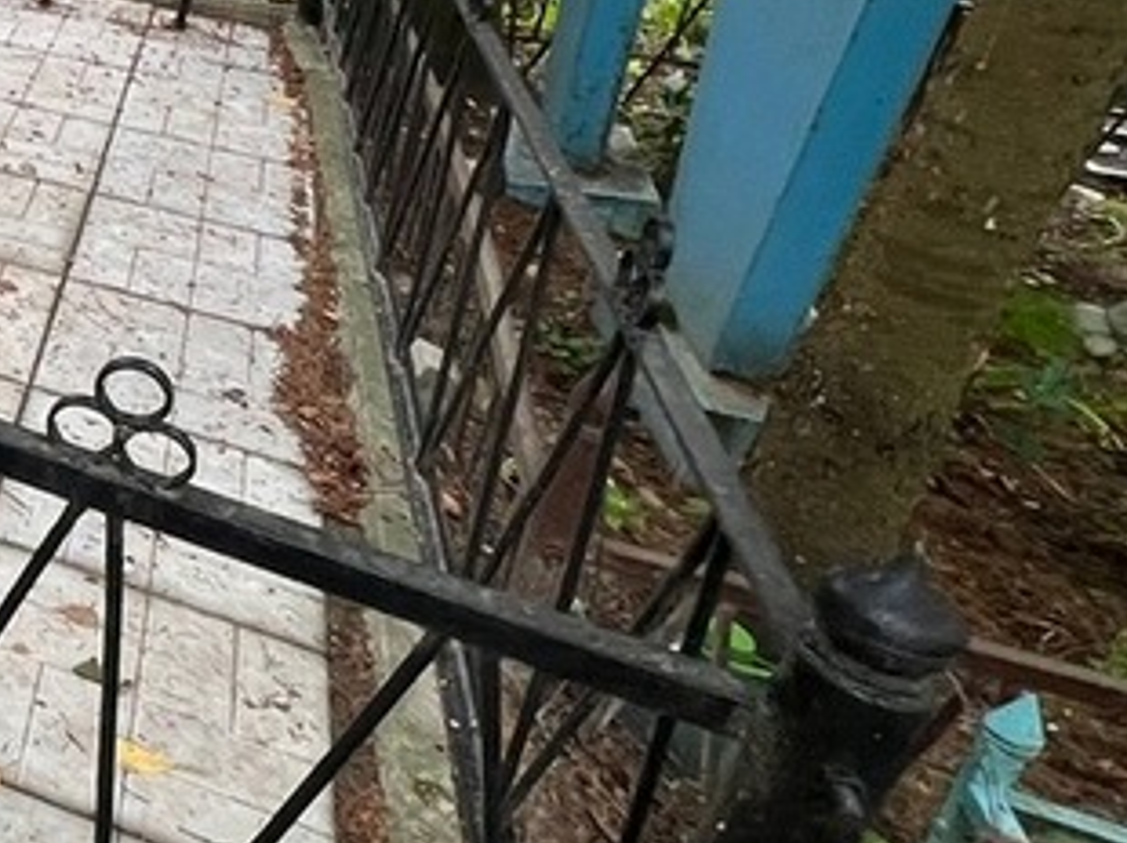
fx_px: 1399
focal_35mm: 43
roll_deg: +0.9
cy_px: 65
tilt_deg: -19.0
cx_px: -465
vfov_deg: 31.8
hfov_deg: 30.3
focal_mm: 1.57
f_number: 1.8
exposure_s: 1/99
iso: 80
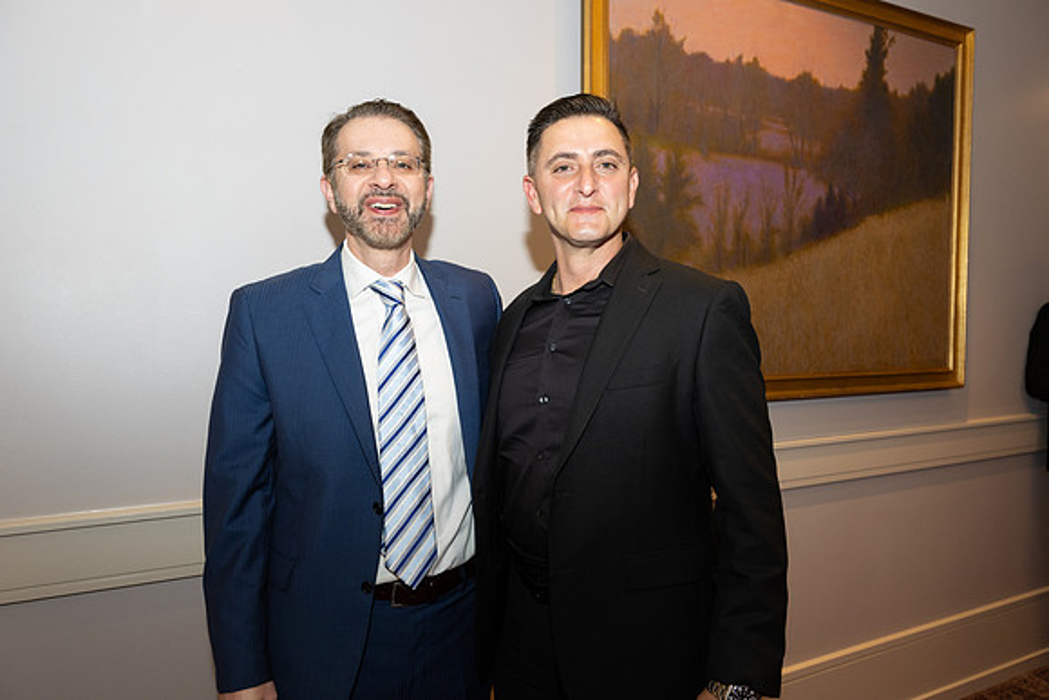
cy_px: 350
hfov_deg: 68.4
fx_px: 772
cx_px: 524
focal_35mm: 26
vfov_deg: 48.8
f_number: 5.6
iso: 800
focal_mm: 26.5
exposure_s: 1/100
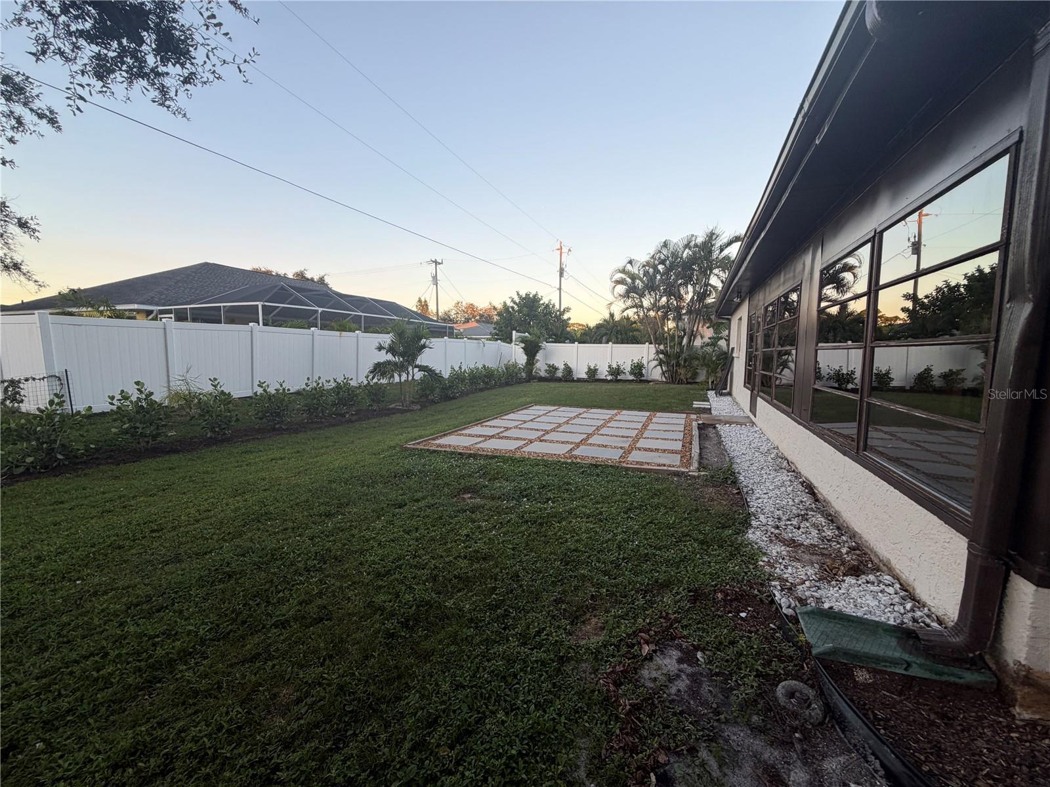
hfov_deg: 102.1
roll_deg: -0.3
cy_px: 394
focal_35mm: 14
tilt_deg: -2.1
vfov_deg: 85.7
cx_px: 525
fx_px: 425
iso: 40
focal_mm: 2.22
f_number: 2.2
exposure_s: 1/171
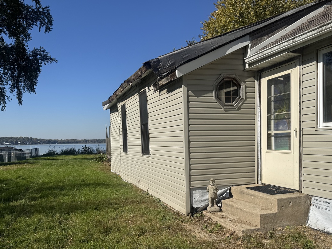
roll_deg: +1.2
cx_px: 170
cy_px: 151
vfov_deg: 43.9
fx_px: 307
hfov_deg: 56.8
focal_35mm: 32
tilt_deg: -2.7
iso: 80
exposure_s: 1/7937
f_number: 1.78
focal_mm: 6.76
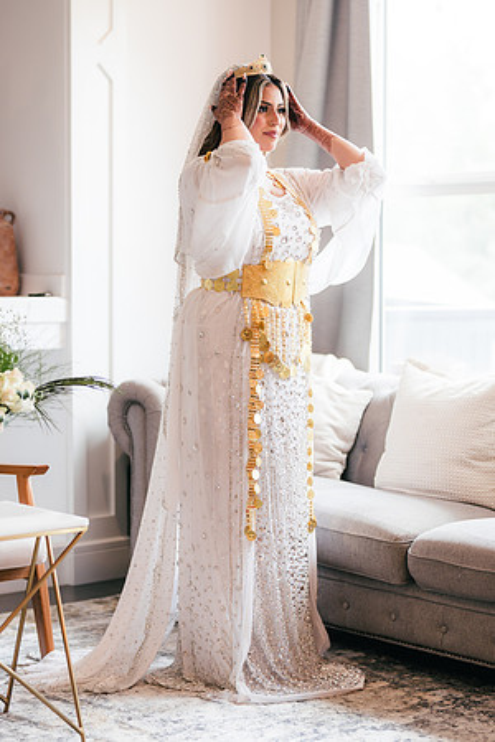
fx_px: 1547
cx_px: 248
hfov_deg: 18.2
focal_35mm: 75
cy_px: 371
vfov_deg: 27.0
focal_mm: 50
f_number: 1.4
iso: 160
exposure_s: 1/160
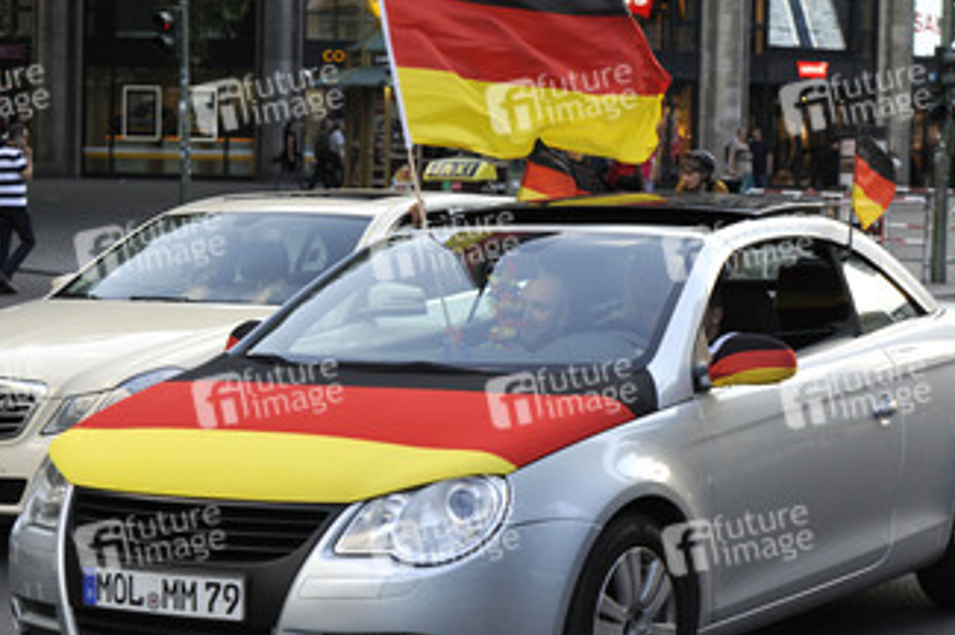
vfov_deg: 14.1
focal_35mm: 97
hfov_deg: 21.0
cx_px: 482
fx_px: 2571
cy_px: 320
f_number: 4.5
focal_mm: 70
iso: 640
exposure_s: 1/640
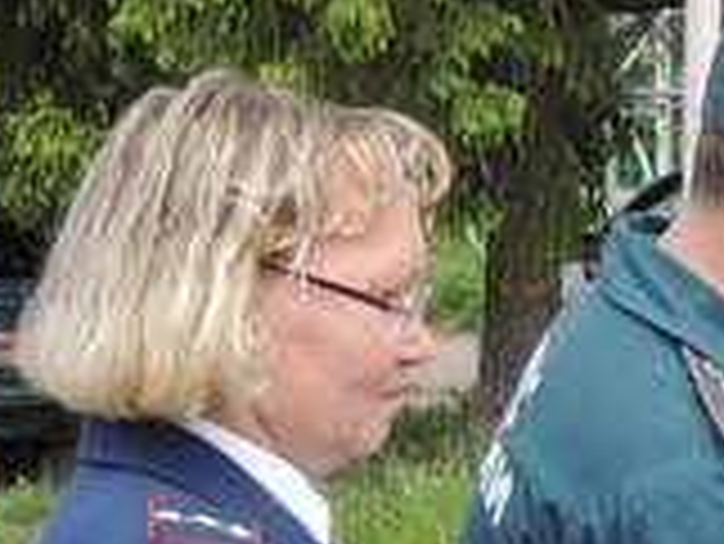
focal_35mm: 171
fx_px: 3579
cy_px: 638
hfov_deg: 10.8
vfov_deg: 8.6
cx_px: 1300
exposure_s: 1/500
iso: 100
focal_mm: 7.6
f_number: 3.4
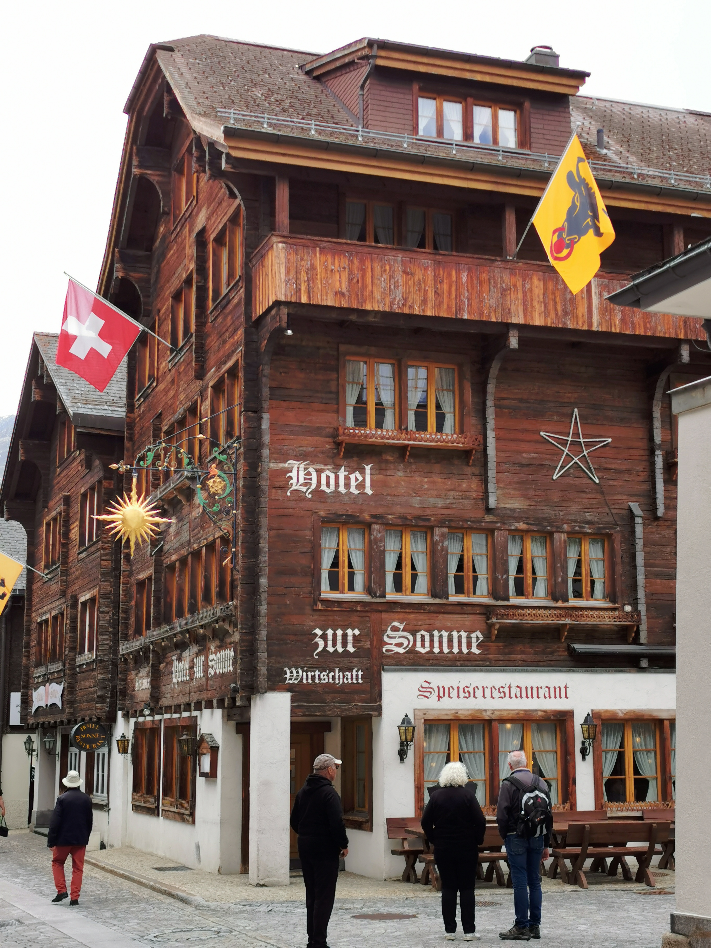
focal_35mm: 53
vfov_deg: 36.2
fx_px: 1451
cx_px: 356
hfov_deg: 27.5
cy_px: 474
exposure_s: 1/1412
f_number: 1.6
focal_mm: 5.56
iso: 50
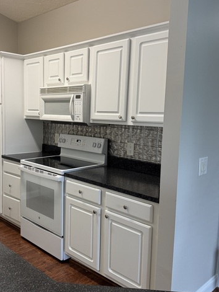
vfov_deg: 54.0
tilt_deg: -6.7
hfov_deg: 41.3
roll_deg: +0.2
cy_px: 144
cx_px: 75
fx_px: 287
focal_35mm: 34
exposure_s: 1/121
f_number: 1.78
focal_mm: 6.76
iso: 200
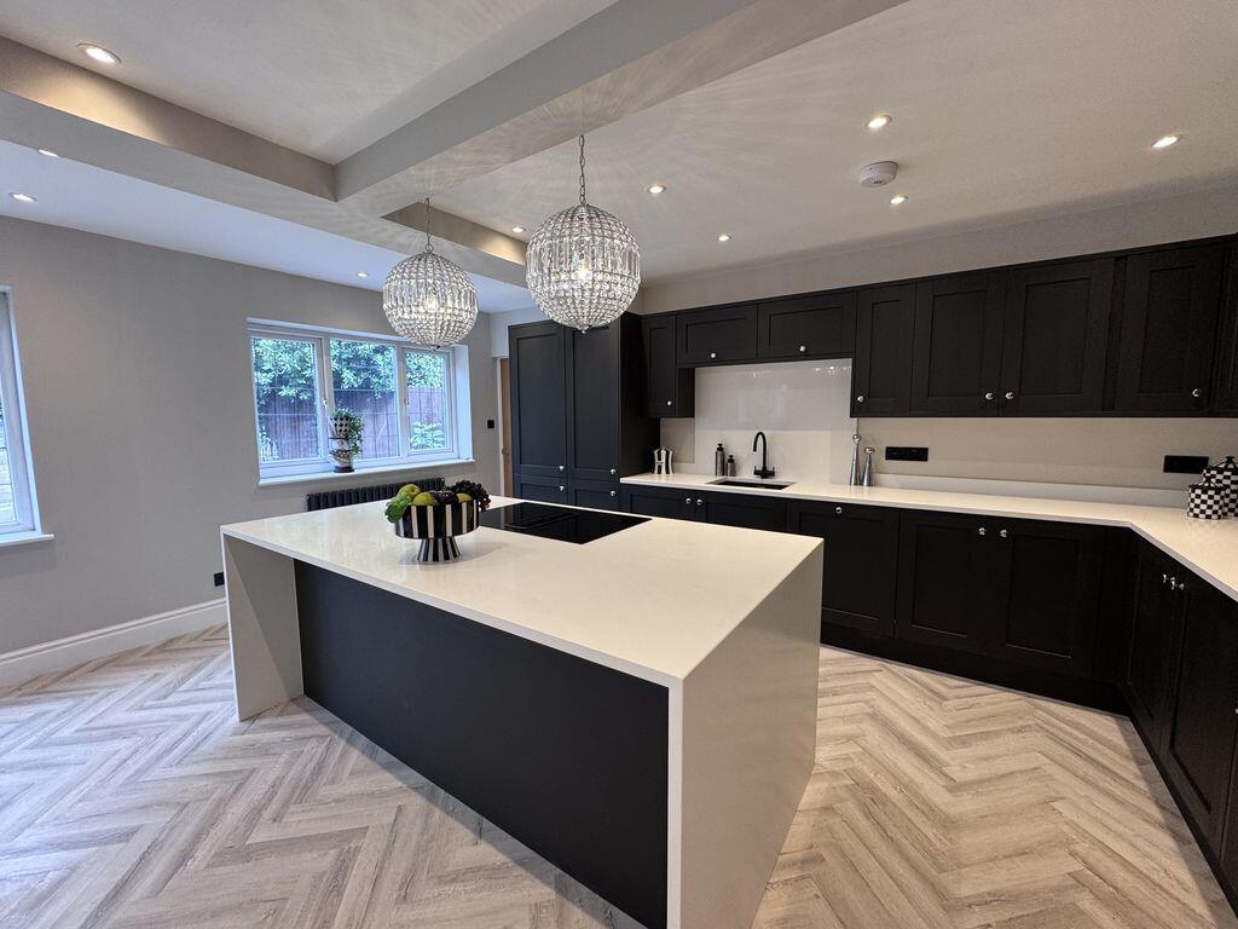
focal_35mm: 14
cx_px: 619
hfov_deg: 102.1
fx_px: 501
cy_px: 464
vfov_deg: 85.7
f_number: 2.2
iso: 125
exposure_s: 1/100
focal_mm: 2.22
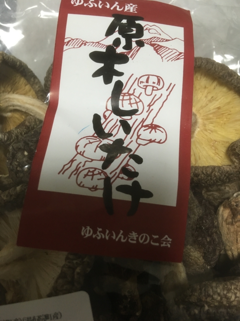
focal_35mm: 29
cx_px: 120
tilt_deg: -83.7
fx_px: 268
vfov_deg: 61.7
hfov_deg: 48.2
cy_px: 160
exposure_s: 1/33
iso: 125
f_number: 2.2
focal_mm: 4.15
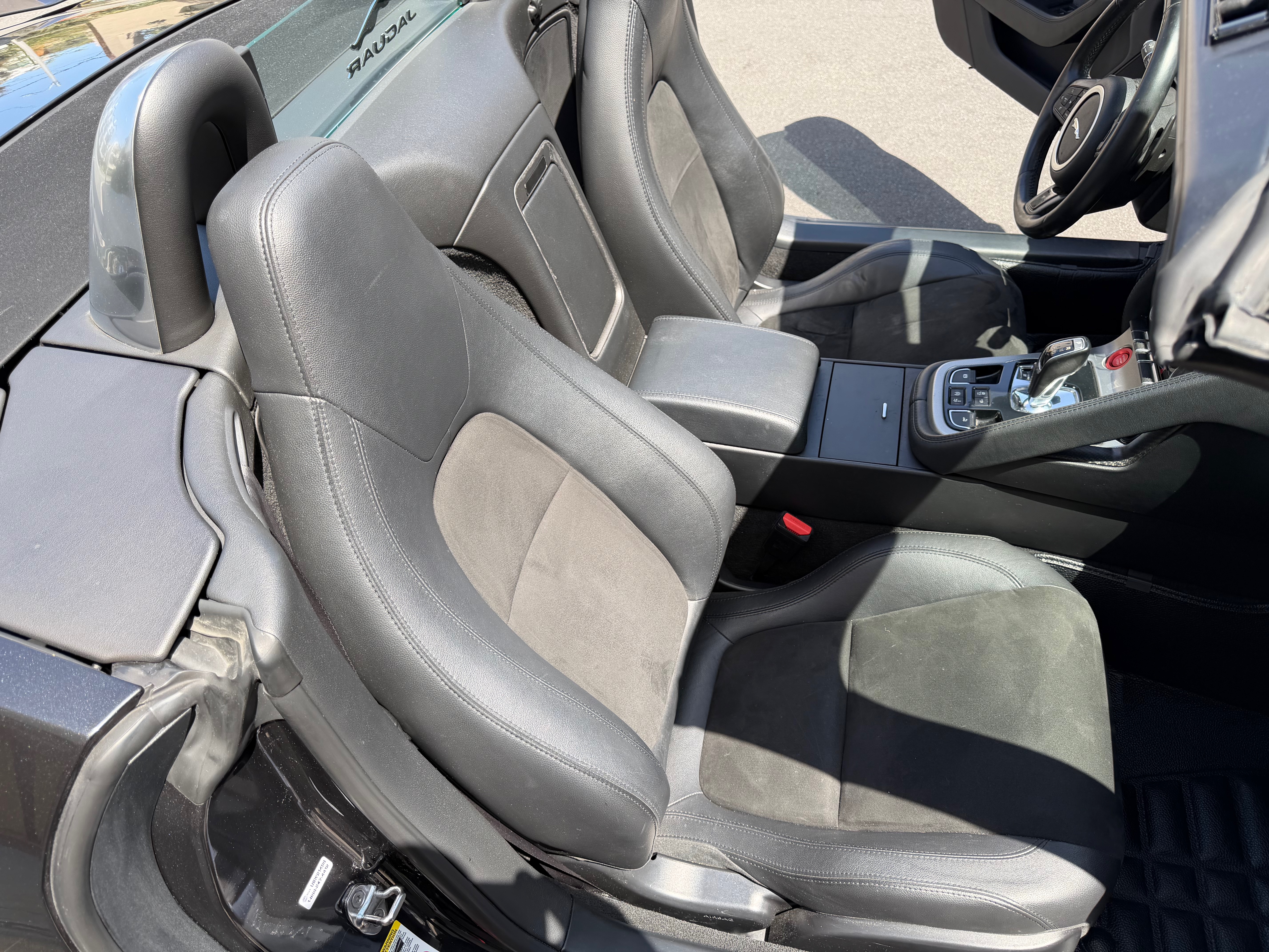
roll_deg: +6.4
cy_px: 476
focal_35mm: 24
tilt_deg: -43.7
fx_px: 880
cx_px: 634
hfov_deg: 71.6
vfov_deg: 56.8
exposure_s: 1/805
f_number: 1.78
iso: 80
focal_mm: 6.76
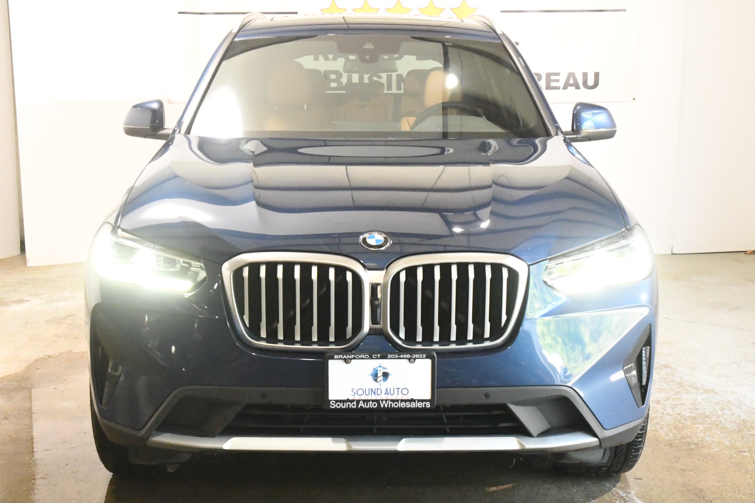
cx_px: 378
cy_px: 252
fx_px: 1132
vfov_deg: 25.1
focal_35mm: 54
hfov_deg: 36.9
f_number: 8
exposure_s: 1/250
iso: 10000
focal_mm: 27
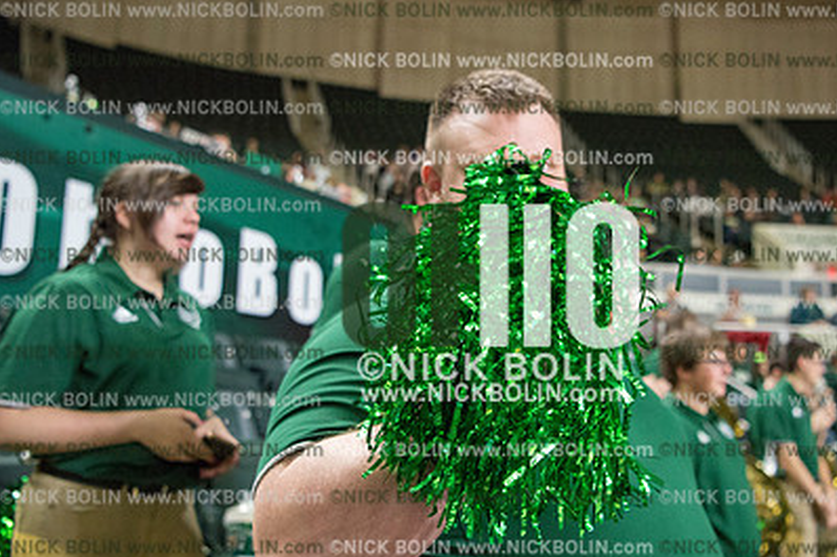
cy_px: 304
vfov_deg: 37.8
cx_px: 490
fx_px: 813
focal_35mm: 35
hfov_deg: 54.2
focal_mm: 24
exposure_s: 1/400
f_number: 2.8
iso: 2500
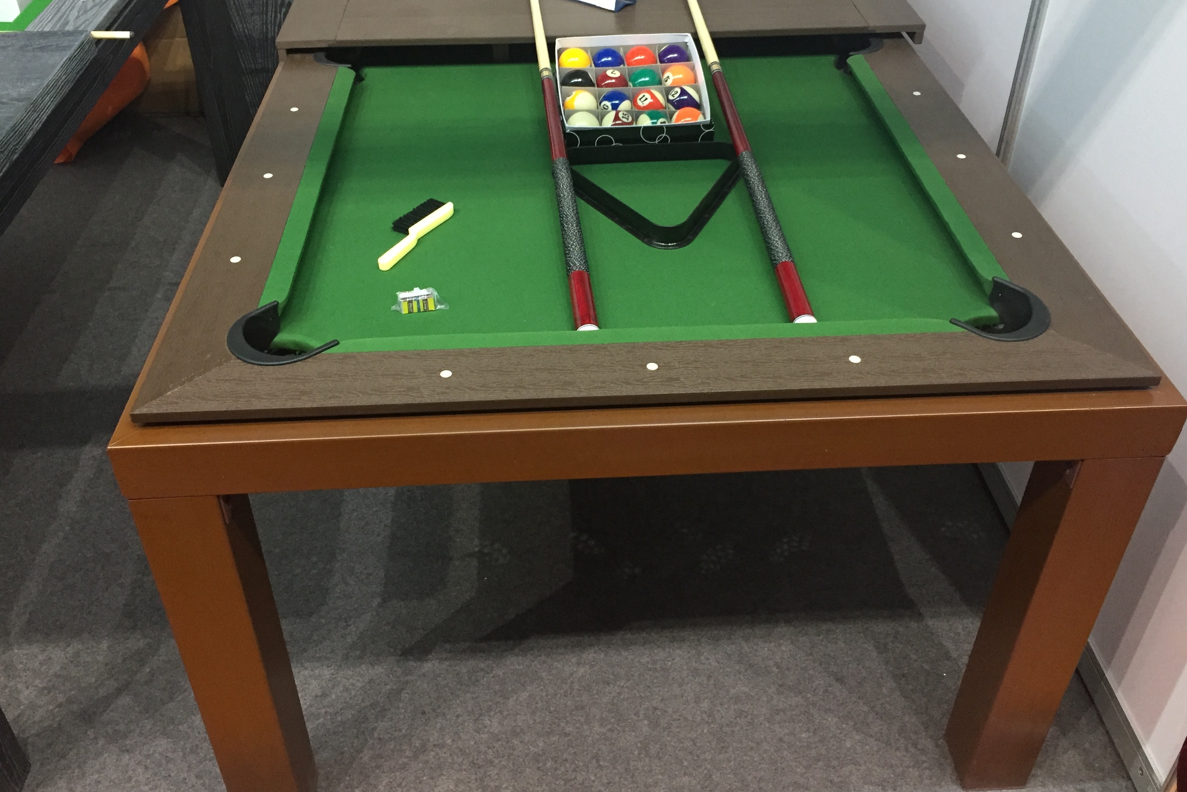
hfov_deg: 57.2
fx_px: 1088
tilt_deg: -36.1
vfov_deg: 39.9
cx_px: 600
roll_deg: -0.8
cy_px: 334
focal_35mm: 33
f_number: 2.2
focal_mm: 4.15
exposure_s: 1/33
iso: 250
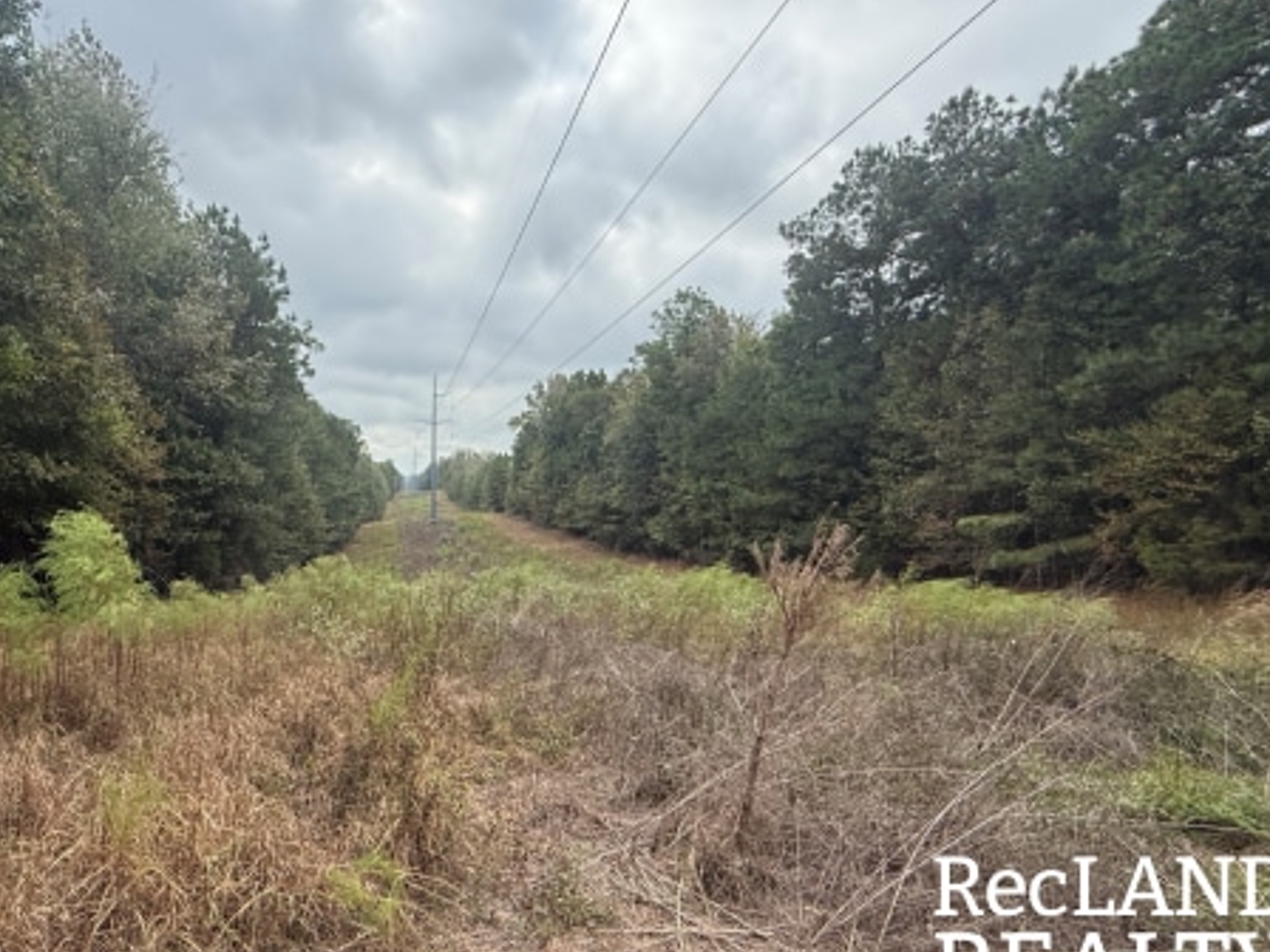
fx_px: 734
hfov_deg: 79.1
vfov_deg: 65.9
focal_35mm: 20
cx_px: 425
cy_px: 502
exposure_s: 1/1125
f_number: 2.2
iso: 64
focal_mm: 2.22
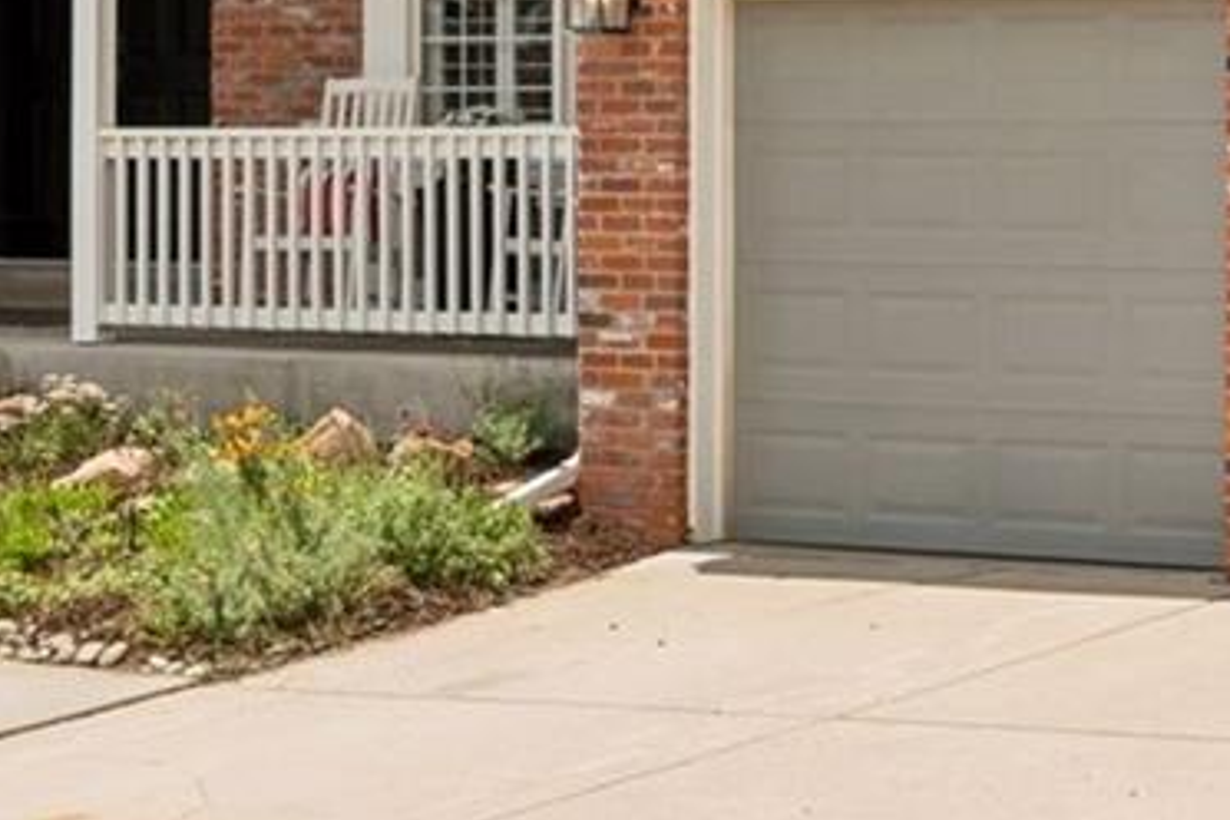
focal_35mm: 142
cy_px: -324
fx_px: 4851
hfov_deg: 14.3
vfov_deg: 9.4
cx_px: 1108
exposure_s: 1/1000
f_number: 9
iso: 400
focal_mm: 33
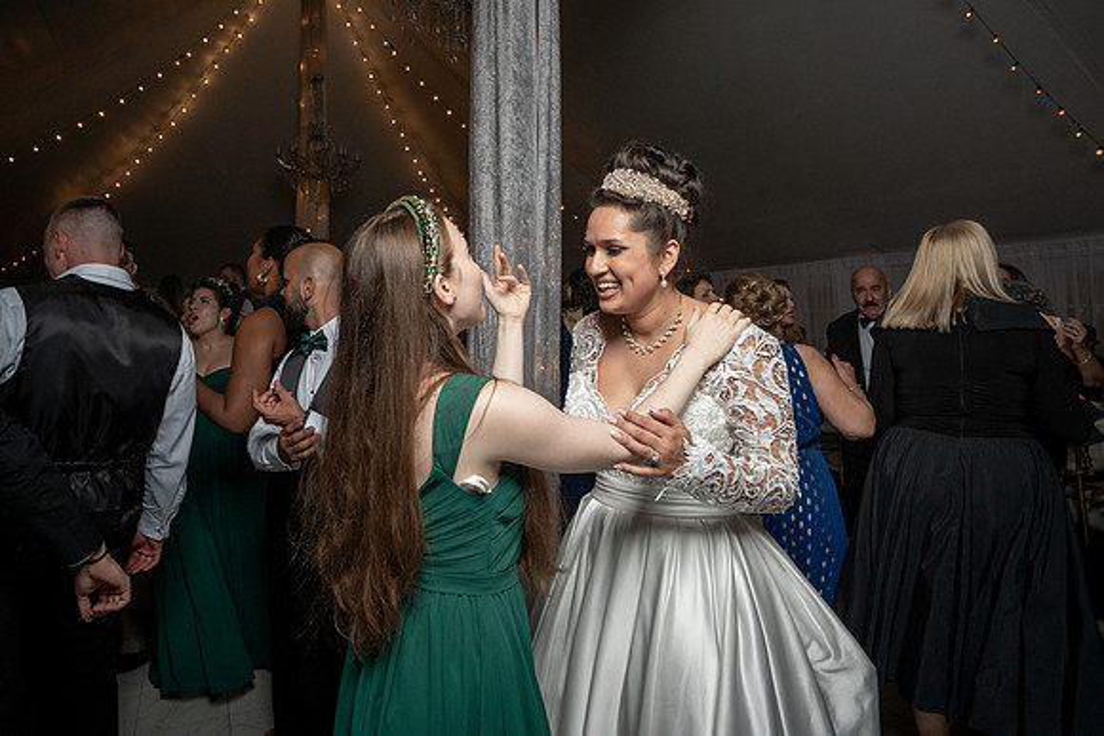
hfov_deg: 78.1
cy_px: 305
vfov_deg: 56.6
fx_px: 679
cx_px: 509
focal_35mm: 22
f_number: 5.6
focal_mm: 18
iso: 2000
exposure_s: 1/250
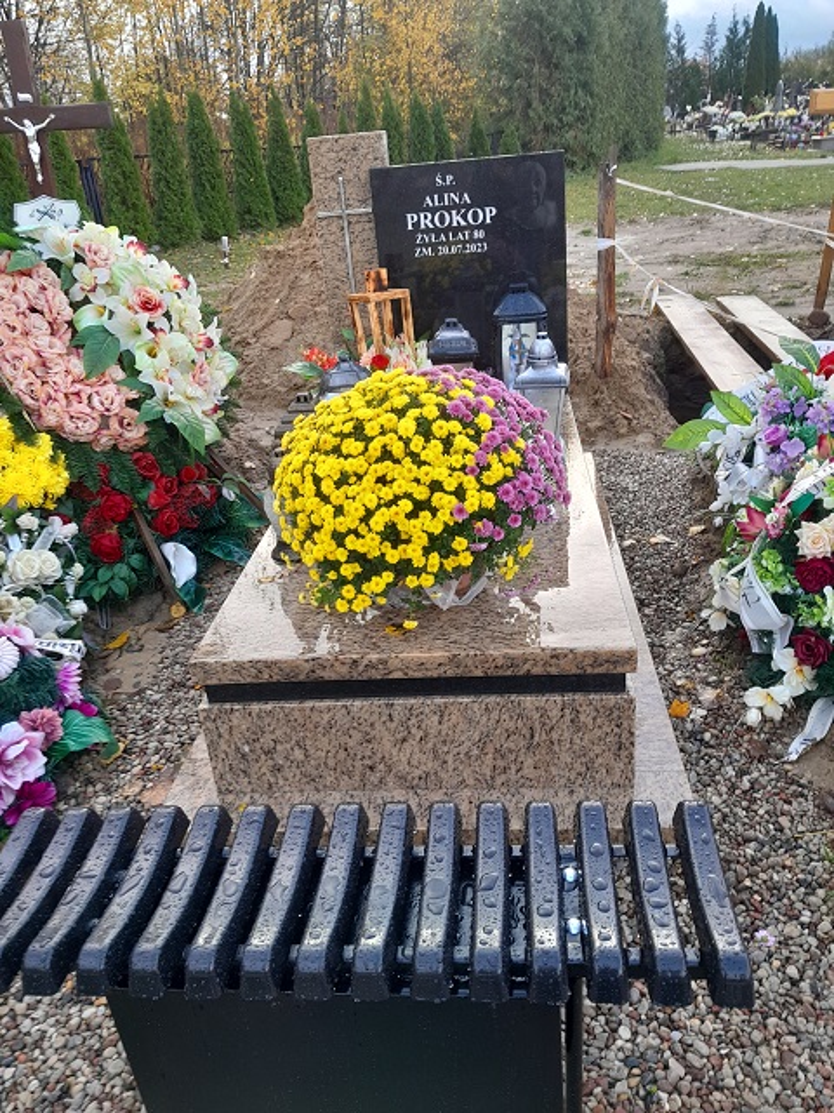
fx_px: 867
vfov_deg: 65.3
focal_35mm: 27
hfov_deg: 51.4
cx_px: 417
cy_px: 556
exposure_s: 1/50
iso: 40
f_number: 1.8
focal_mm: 4
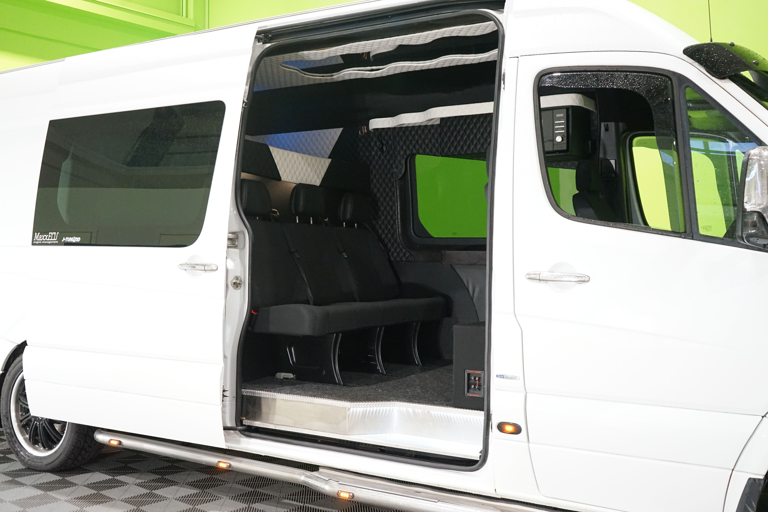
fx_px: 747
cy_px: 256
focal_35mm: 35
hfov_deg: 54.4
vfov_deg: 37.9
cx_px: 384
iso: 5000
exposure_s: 1/125
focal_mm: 35
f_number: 4
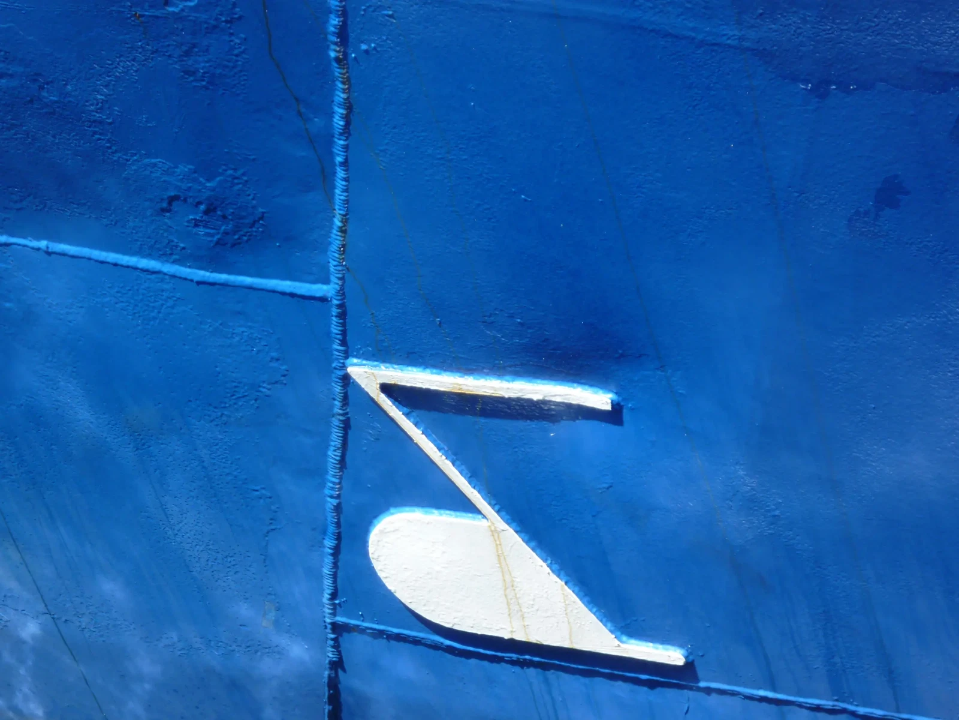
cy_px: 360
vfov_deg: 10.6
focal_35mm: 140
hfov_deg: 14.1
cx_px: 480
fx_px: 3879
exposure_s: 1/125
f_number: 6.9
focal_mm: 25
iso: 100
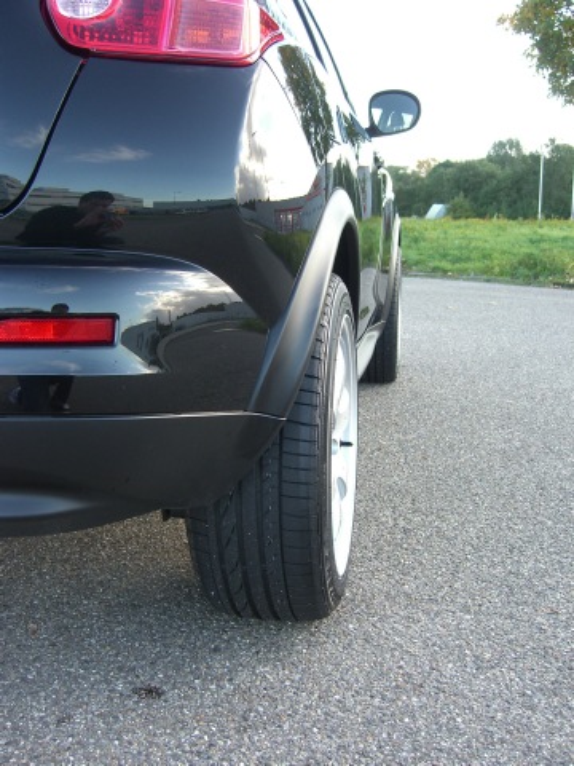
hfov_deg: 37.7
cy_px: 383
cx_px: 287
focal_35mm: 38
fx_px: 840
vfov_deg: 49.0
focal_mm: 7.9
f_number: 2.8
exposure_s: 1/100
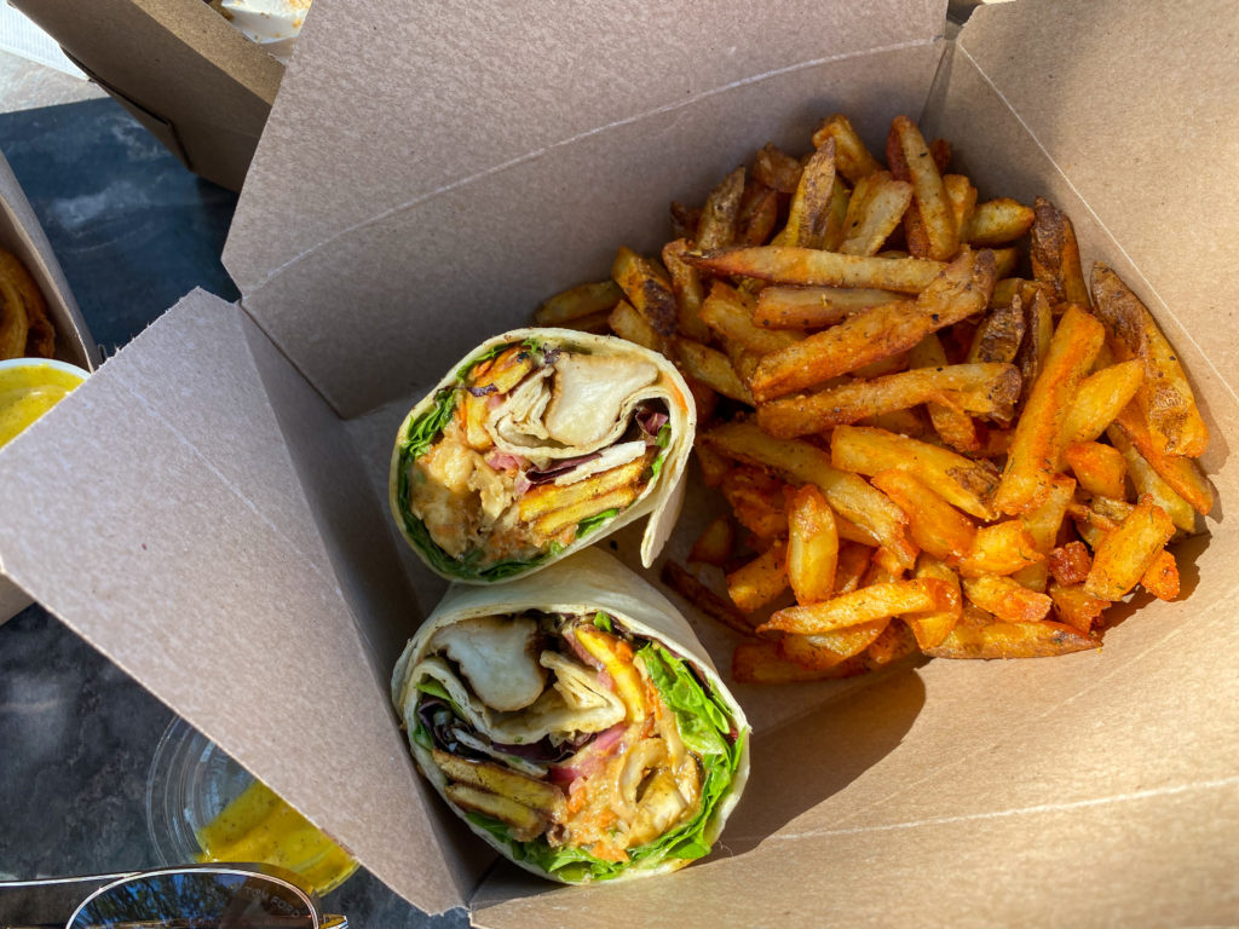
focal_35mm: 26
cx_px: 620
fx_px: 931
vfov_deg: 53.1
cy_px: 464
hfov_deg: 67.3
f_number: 1.8
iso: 32
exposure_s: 1/428
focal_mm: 4.25
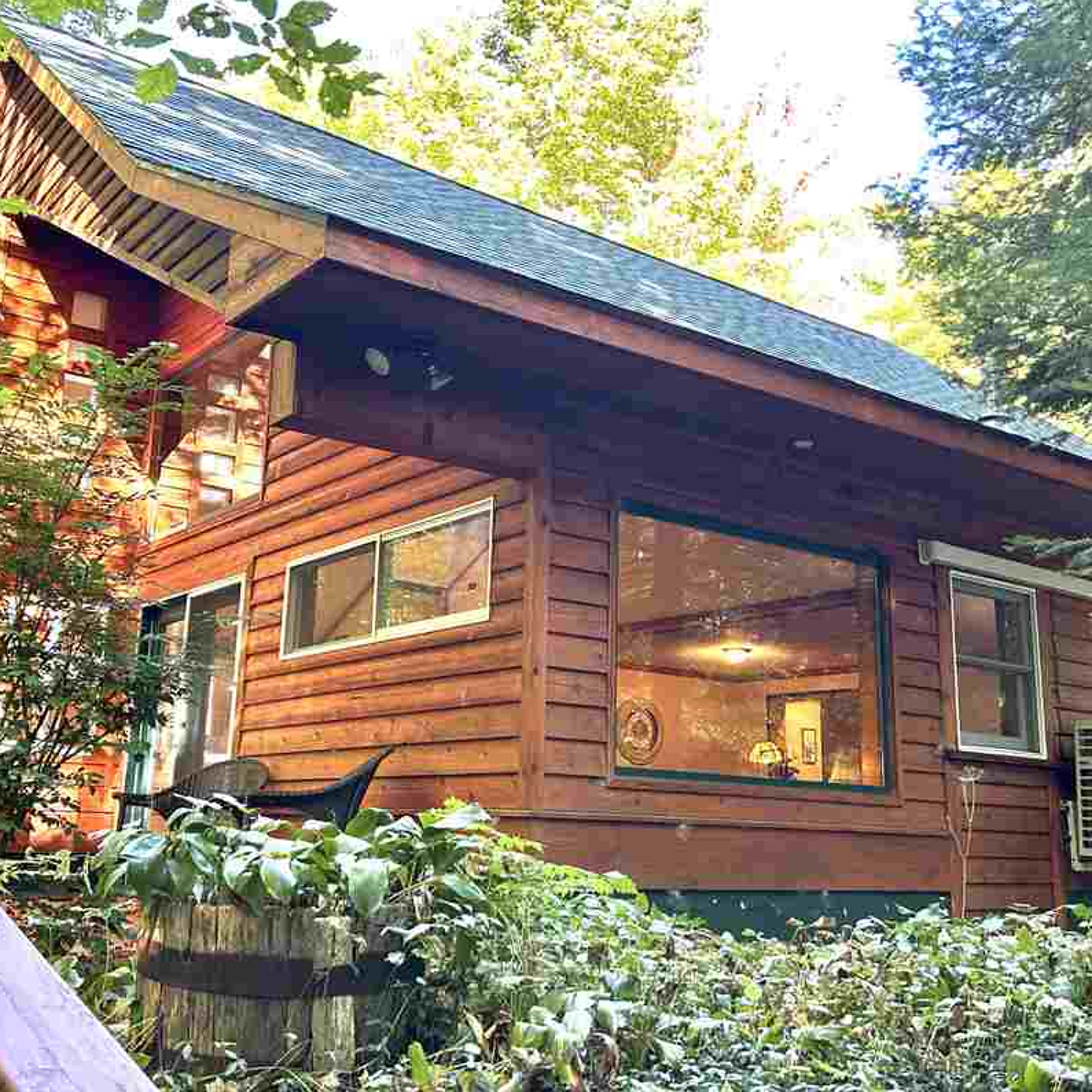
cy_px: 500
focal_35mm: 37
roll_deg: -1.8
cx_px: 544
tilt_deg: +13.5
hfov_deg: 44.9
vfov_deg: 44.9
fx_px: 1321
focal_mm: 5.7
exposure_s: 1/121
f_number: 1.5
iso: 125
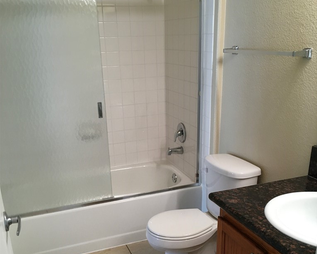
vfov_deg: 38.3
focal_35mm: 38
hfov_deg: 47.9
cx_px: 159
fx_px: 356
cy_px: 184
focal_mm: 4.15
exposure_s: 1/30
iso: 40
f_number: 2.2
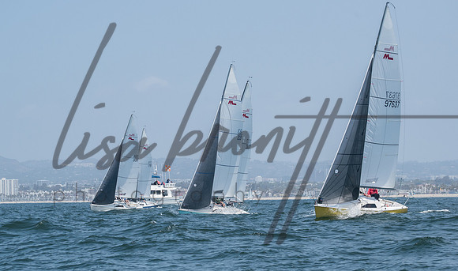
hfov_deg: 15.9
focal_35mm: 133
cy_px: 173
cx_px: 232
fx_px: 1641
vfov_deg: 9.4
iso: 400
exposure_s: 1/1600
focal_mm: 72
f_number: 8
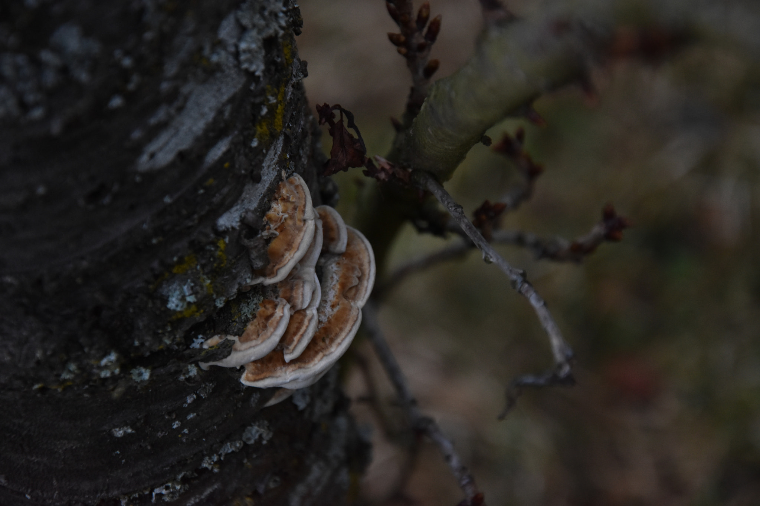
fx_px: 2691
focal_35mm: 128
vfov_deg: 10.8
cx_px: 380
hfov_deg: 16.1
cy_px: 253
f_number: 6.3
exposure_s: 1/50
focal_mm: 85
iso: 1250
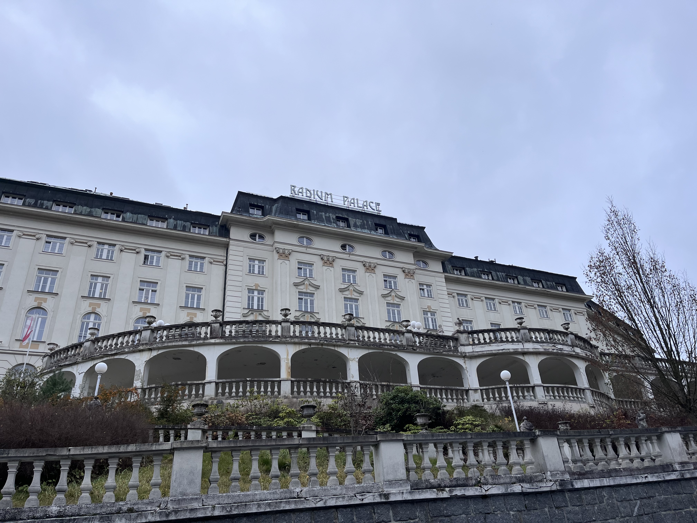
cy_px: 262
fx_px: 524
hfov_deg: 67.3
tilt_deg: +28.6
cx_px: 348
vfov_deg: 53.1
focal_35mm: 26
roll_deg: +5.1
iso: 50
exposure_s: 1/1497
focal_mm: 5.1
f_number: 1.6
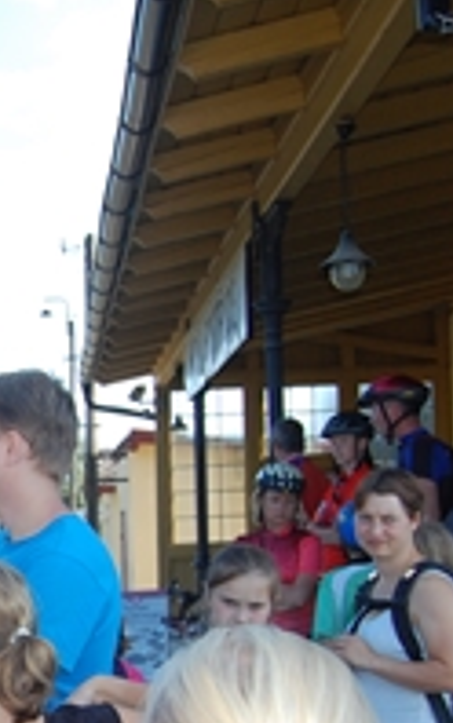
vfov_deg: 27.6
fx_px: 1446
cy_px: 573
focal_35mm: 73
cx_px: -201
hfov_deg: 16.4
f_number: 5.6
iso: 400
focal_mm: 19
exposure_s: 1/500
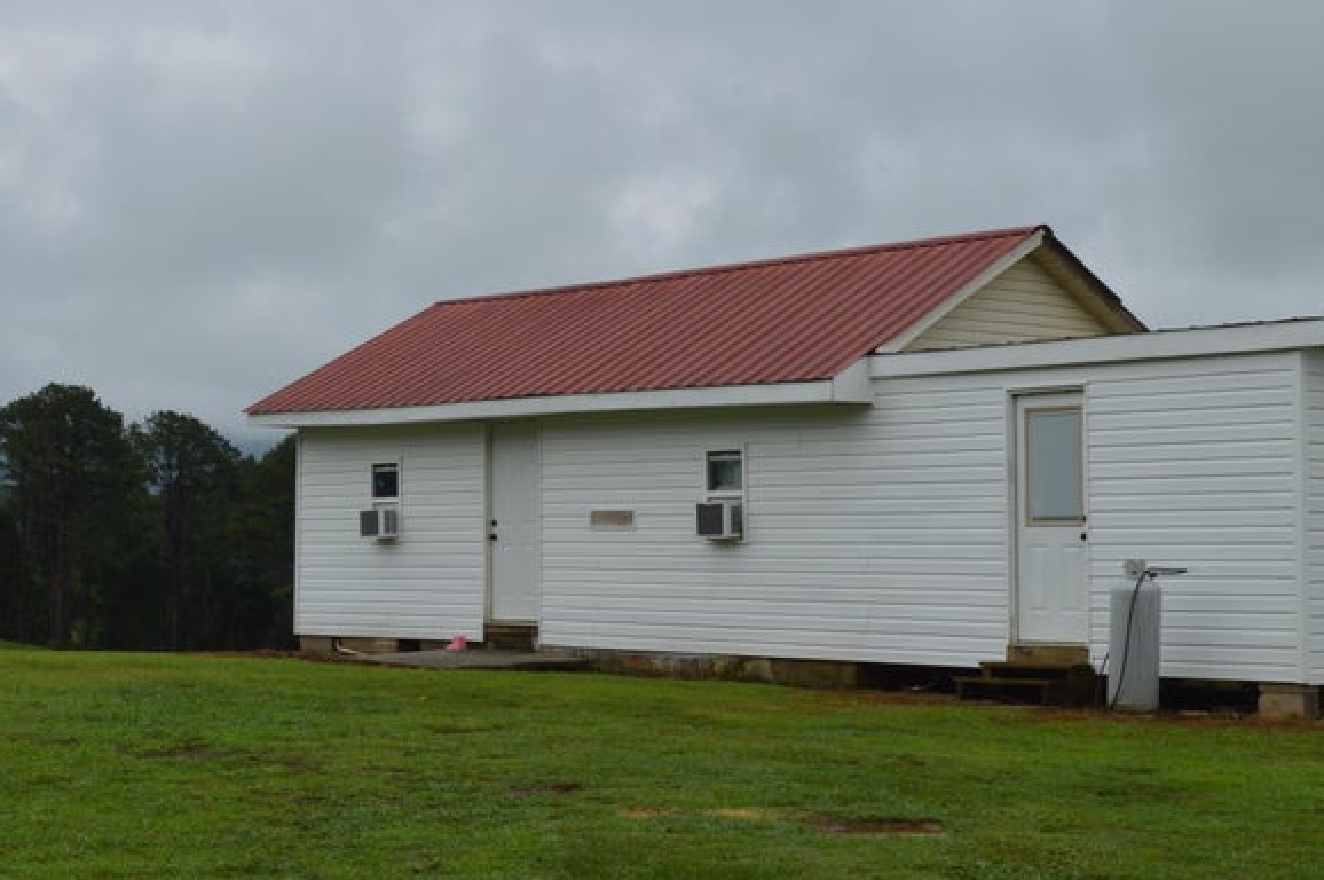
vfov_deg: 19.4
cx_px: 695
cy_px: 424
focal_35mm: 70
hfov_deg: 28.9
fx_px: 2572
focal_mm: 28
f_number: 7.1
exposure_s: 1/200
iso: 100
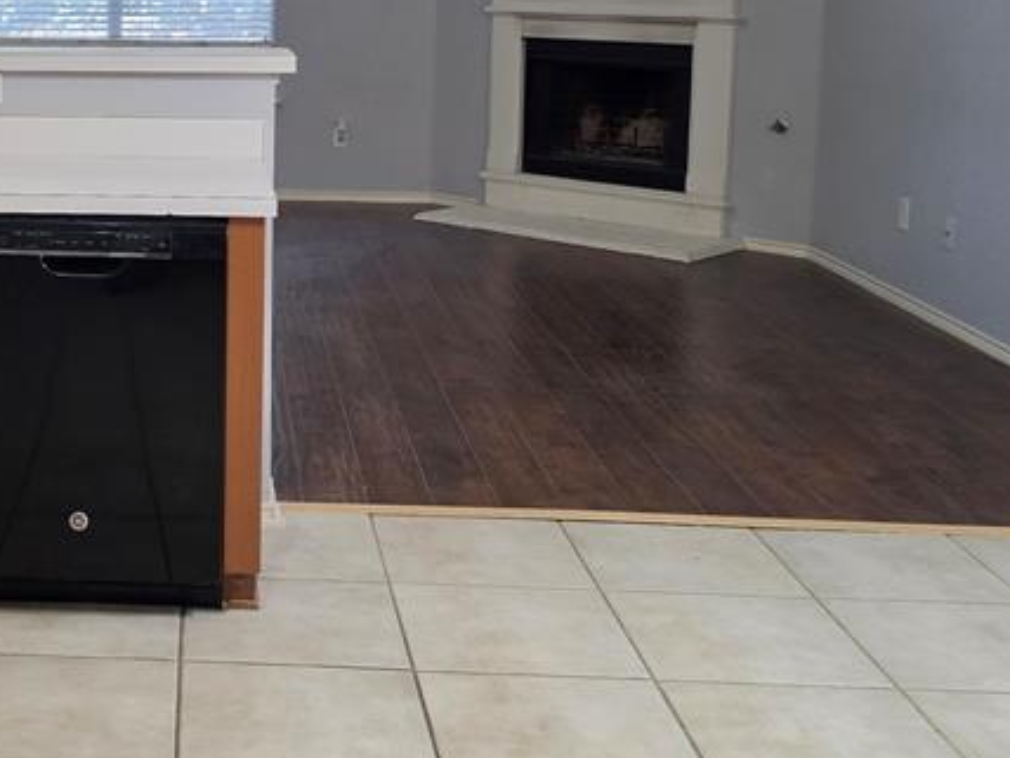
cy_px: 128
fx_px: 1605
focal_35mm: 55
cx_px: 59
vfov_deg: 26.0
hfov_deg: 32.8
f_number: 1.4
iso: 200
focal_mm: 6.5
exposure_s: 1/120
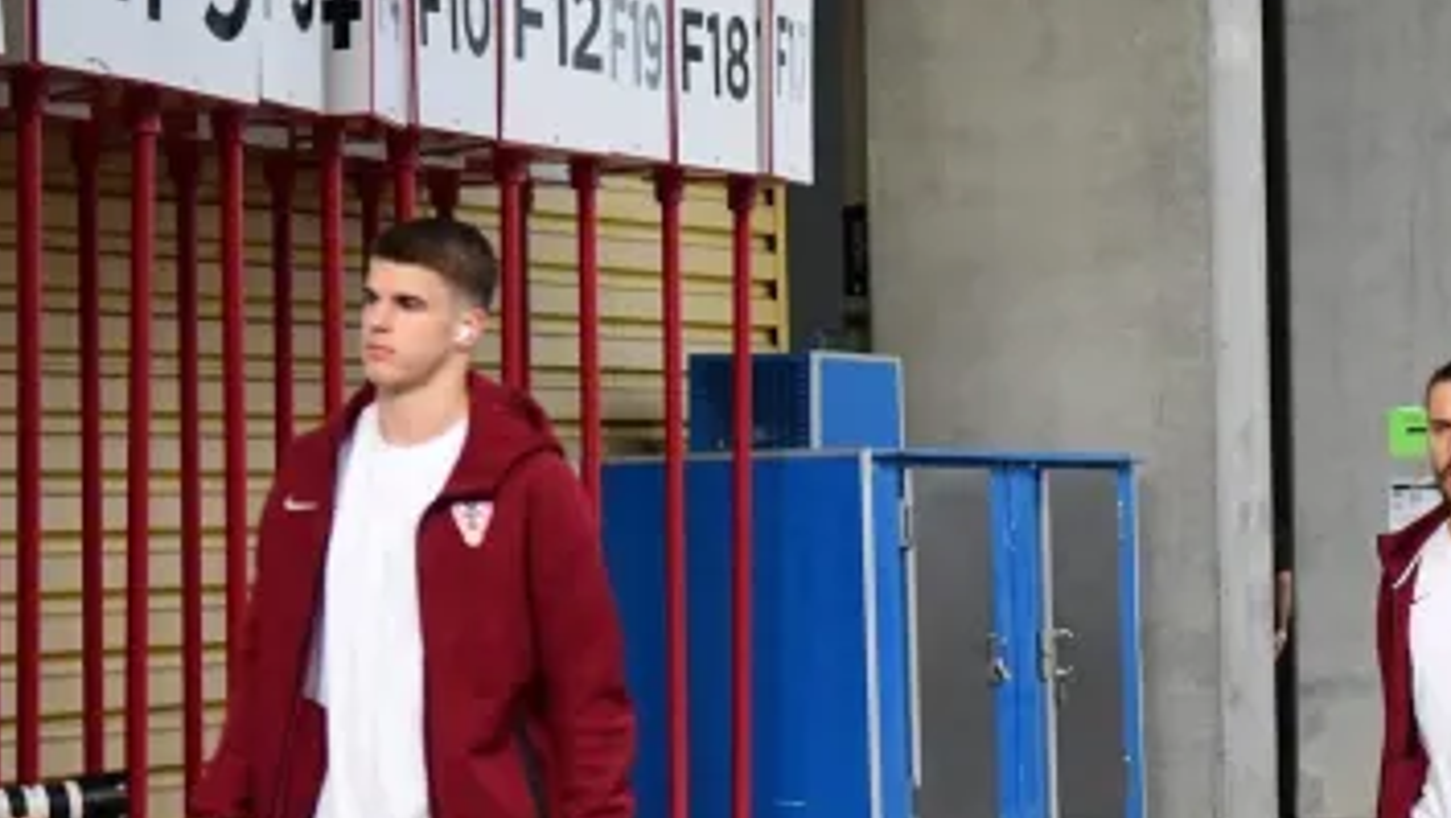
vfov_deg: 6.9
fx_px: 6775
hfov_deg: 12.1
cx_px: 1529
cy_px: 623
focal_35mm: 176
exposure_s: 1/8000
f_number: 3.2
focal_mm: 52
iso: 3200
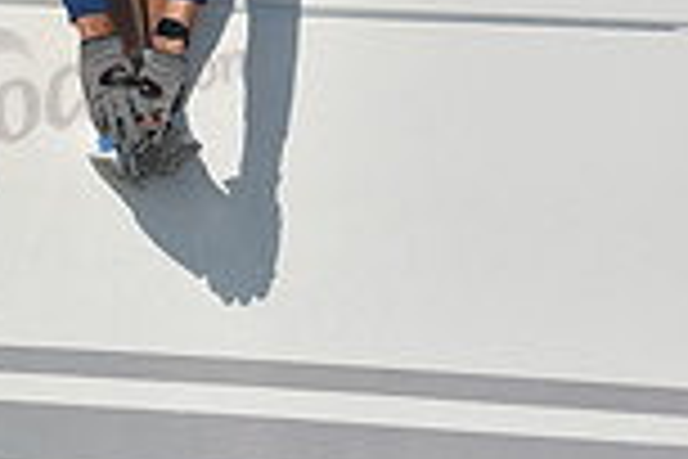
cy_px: -47
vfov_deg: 4.0
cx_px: -598
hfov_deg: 5.9
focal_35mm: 341
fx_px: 6516
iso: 250
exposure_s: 1/1250
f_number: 11
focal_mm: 90
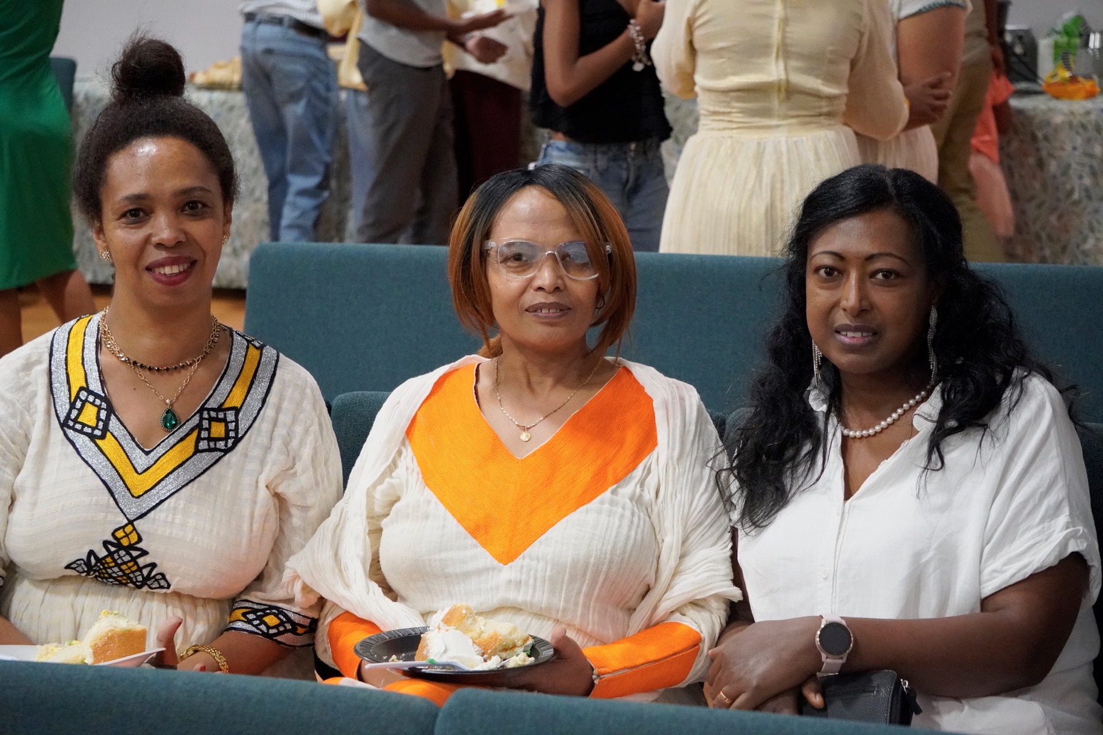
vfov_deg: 16.6
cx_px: 552
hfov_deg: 24.6
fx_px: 2528
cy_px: 368
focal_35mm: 82
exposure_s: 1/100
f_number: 4.5
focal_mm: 55
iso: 6400
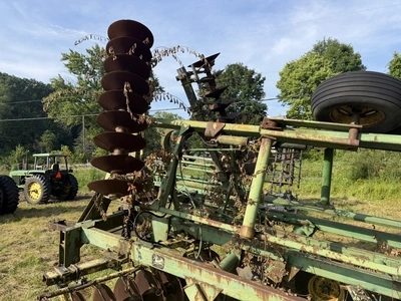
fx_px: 278
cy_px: 150
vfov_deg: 56.8
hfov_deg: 71.6
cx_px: 200
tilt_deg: +6.0
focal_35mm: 24
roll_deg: +3.3
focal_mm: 6.76
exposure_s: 1/2801
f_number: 1.78
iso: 80
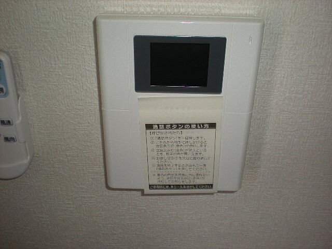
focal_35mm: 38
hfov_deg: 49.0
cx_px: 166
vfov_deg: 37.7
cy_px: 124
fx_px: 364
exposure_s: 1/30
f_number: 3.1
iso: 64
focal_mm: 6.3
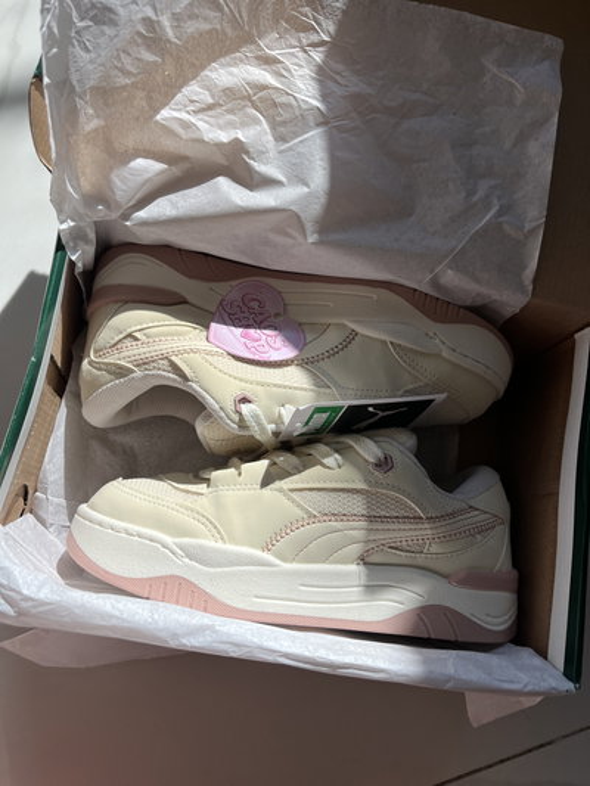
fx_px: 591
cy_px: 393
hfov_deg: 53.1
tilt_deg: -75.4
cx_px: 295
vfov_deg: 67.3
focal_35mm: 26
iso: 50
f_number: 1.6
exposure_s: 1/3521
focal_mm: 5.1
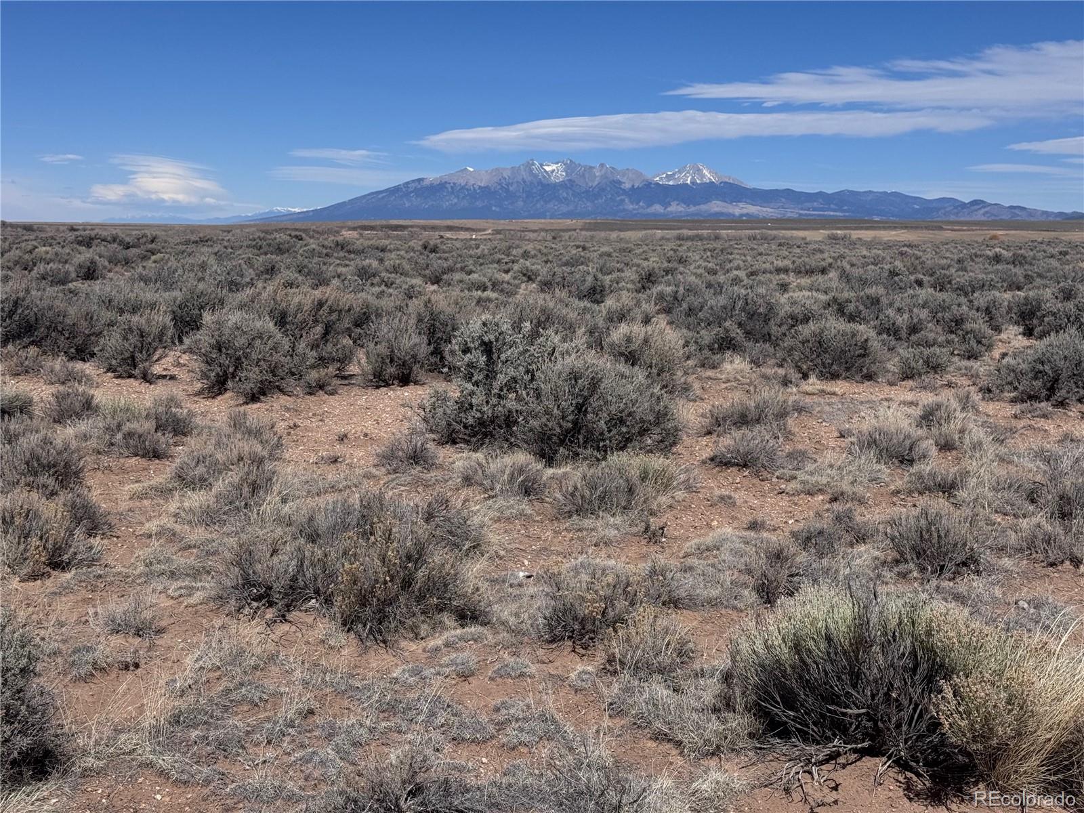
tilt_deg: -8.4
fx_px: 1503
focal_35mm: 48
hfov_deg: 39.7
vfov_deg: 30.3
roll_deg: -1.9
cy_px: 406
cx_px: 542
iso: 64
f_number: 1.78
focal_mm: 6.76
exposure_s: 1/9009
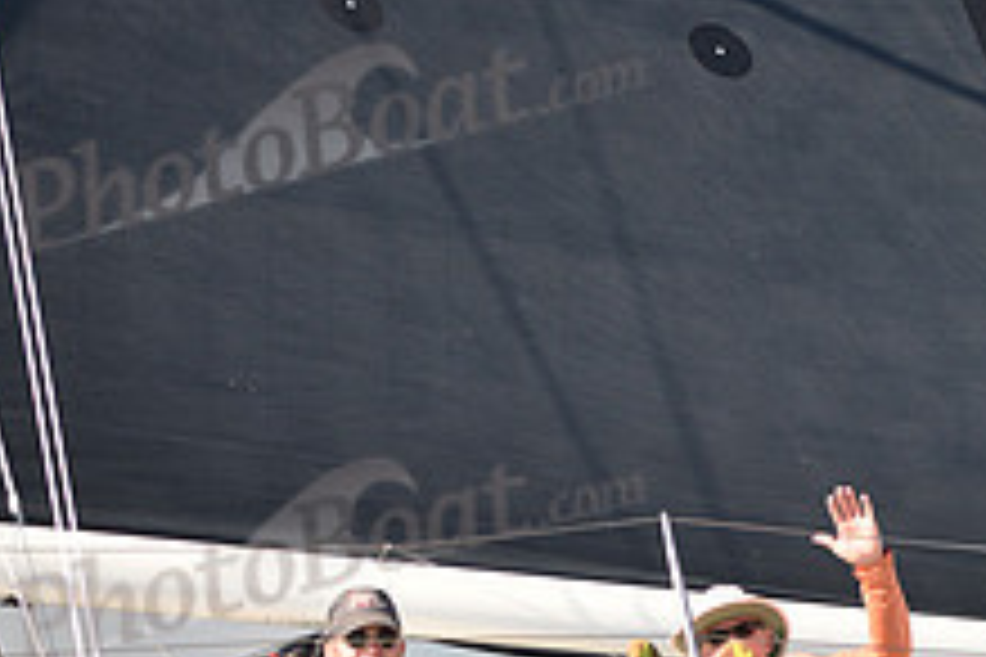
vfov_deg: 7.4
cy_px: 722
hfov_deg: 11.1
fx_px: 5067
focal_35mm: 185
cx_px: 882
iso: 250
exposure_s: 1/1000
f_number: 2.8
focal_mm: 70
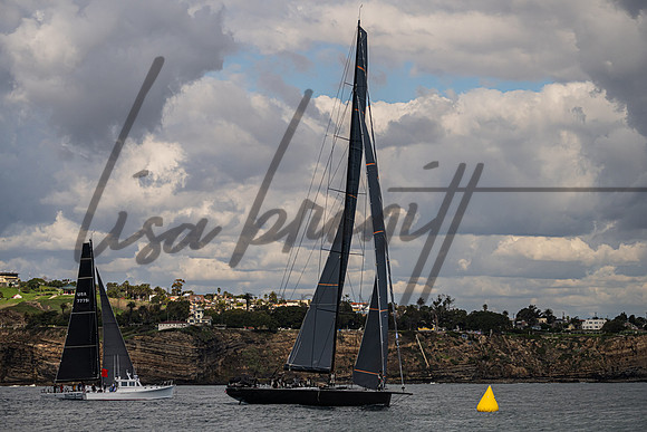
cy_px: 196
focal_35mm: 148
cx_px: 353
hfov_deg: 13.8
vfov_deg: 9.2
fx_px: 2669
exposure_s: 1/6400
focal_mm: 135
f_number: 5.6
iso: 400
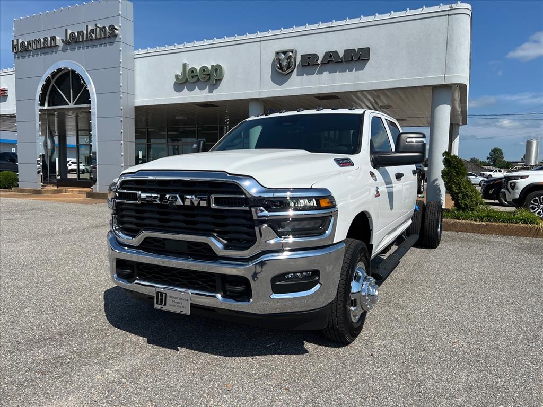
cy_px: 204
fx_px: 408
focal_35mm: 26
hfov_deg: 67.3
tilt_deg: -5.3
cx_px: 272
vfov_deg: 53.1
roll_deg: -1.9
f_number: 1.5
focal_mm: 5.7
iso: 50
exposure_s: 1/6579
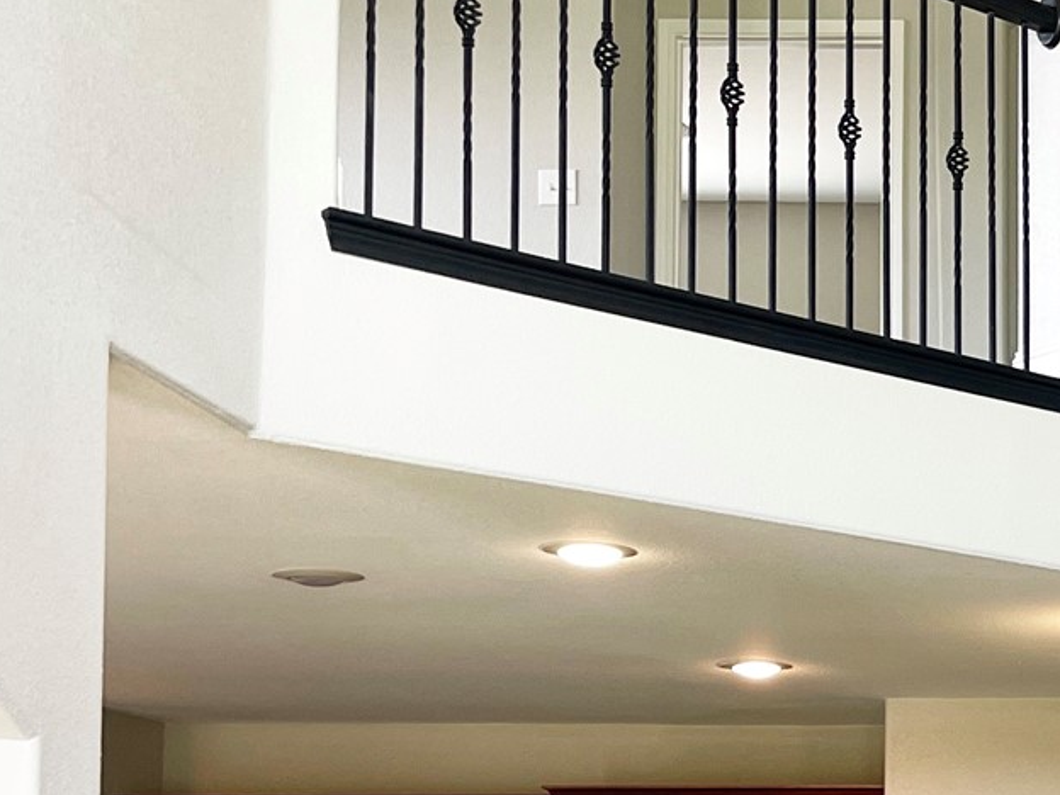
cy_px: 829
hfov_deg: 20.9
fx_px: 2511
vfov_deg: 17.5
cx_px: 1498
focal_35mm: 82
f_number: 1.6
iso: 80
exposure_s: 1/120
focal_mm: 5.1
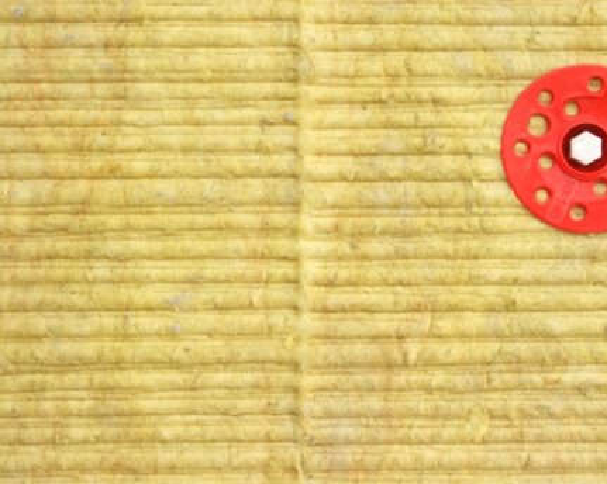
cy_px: 146
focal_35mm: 77
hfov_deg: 24.6
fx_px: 1382
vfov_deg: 19.8
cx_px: 406
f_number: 8
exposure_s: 1/80
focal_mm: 31
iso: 400
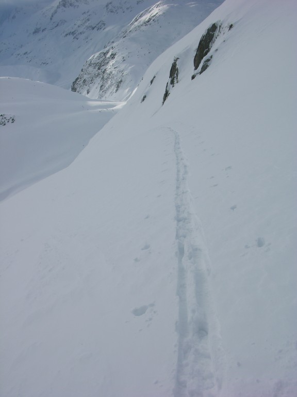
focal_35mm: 35
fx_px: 400
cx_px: 148
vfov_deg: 52.6
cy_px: 198
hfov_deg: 40.7
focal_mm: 8.9
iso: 50
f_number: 7.1
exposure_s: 1/342
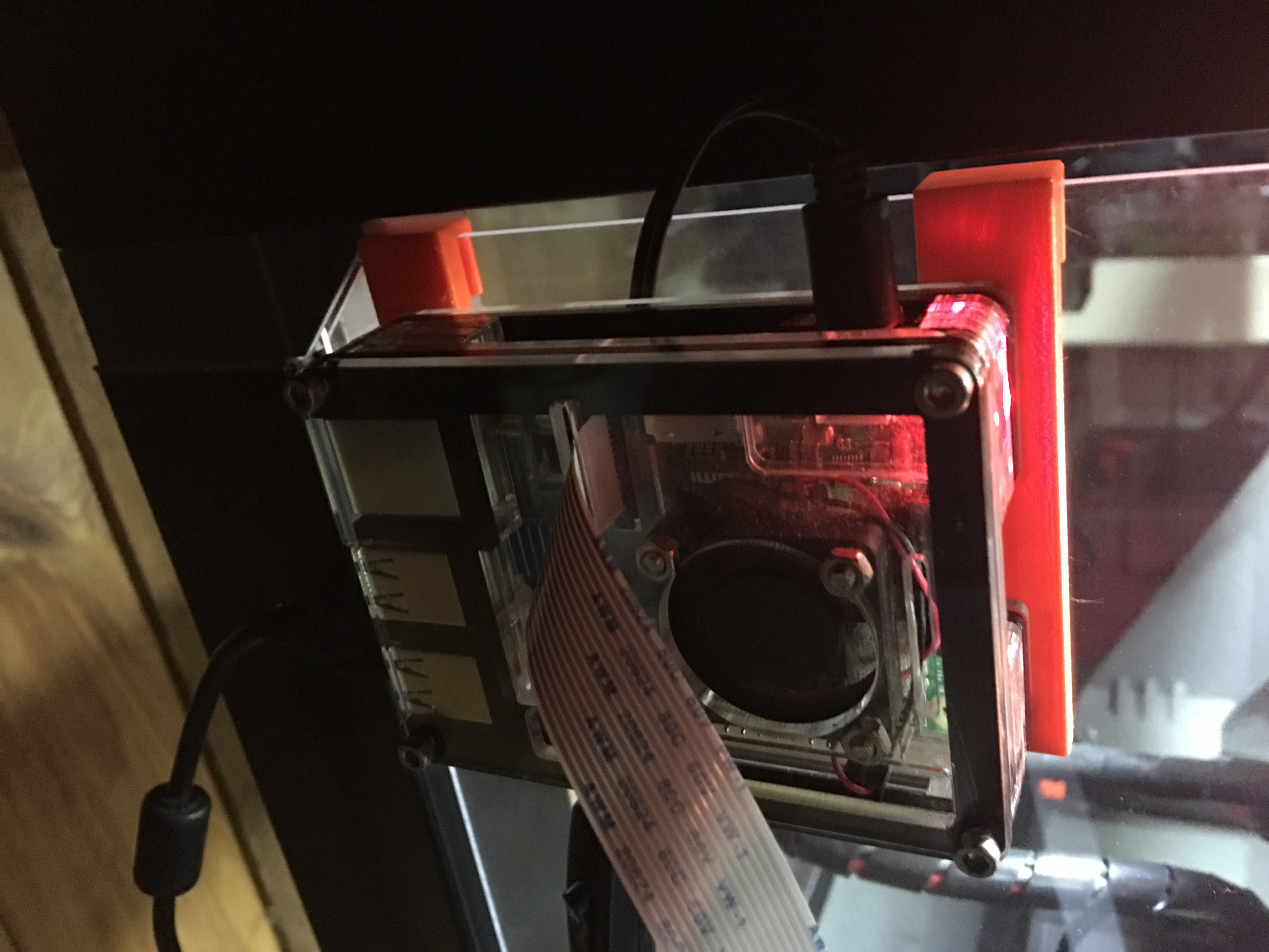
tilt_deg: -22.1
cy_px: 476
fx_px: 1063
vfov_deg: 48.2
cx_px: 634
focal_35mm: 29
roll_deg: +12.0
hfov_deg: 61.7
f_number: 2.2
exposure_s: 1/4
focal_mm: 4.15
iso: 320
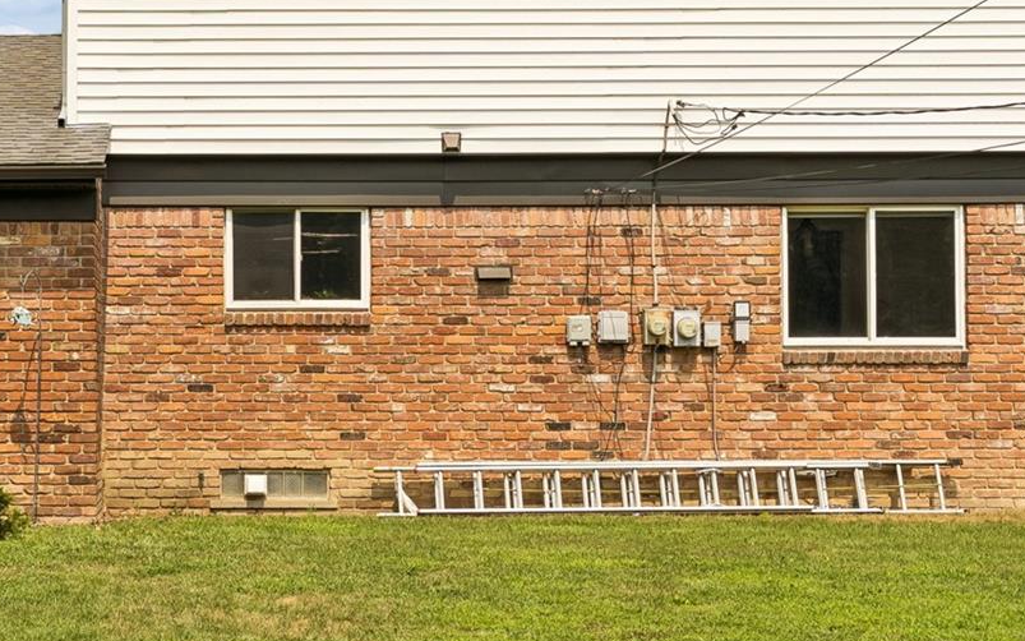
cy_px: 264
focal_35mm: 78
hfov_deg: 25.9
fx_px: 2179
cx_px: 163
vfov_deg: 16.7
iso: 200
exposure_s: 1/320
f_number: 10
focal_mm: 30
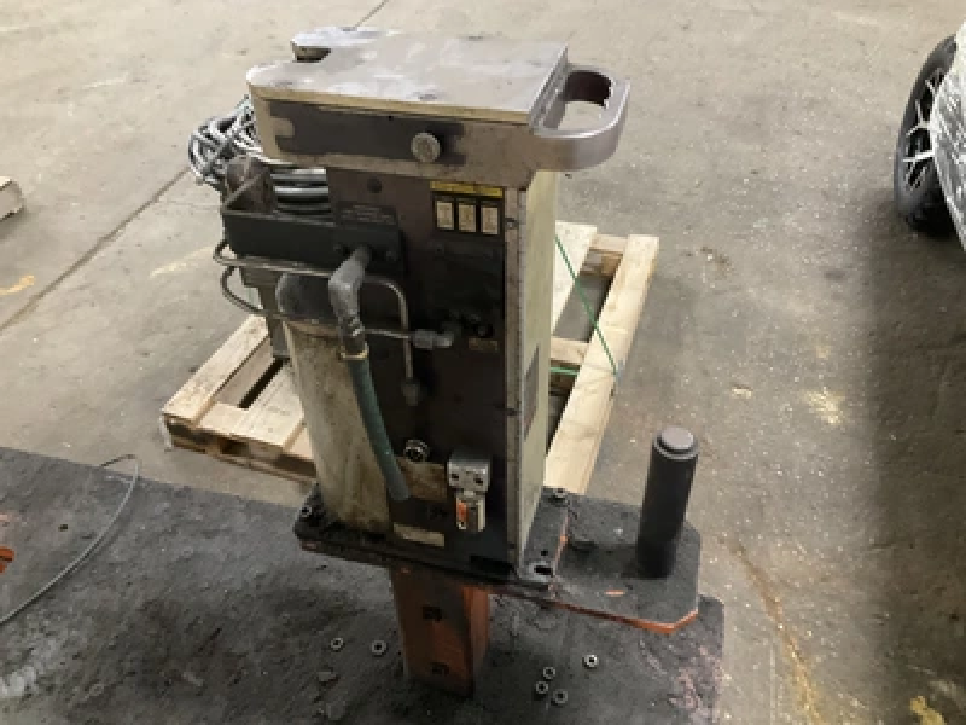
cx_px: 483
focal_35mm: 29
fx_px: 809
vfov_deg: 48.2
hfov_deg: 61.7
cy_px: 362
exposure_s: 1/30
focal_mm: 3
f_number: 1.8
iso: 400
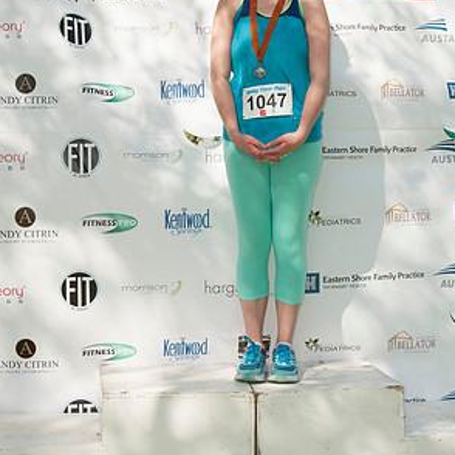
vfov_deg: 22.0
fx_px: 1160
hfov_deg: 22.2
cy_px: 108
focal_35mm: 78
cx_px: 227
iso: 250
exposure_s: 1/200
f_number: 9
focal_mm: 40
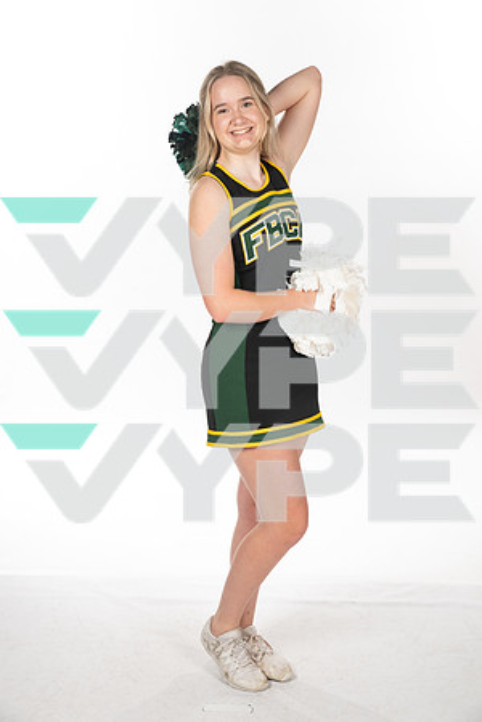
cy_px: 361
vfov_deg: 35.6
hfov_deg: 24.2
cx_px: 241
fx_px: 1125
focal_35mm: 56
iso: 640
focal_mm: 56
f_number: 8
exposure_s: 1/400
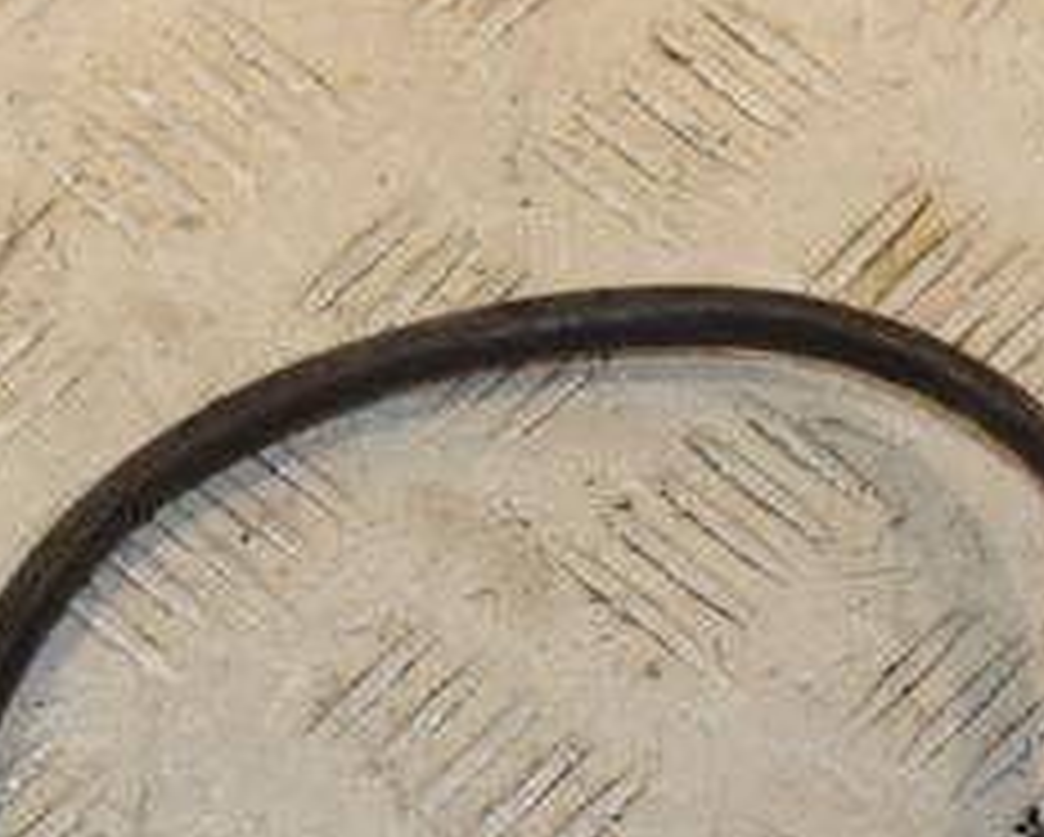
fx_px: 5628
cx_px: 392
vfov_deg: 8.5
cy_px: 702
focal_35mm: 182
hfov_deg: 10.6
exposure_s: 1/200
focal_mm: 50
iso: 800
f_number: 8
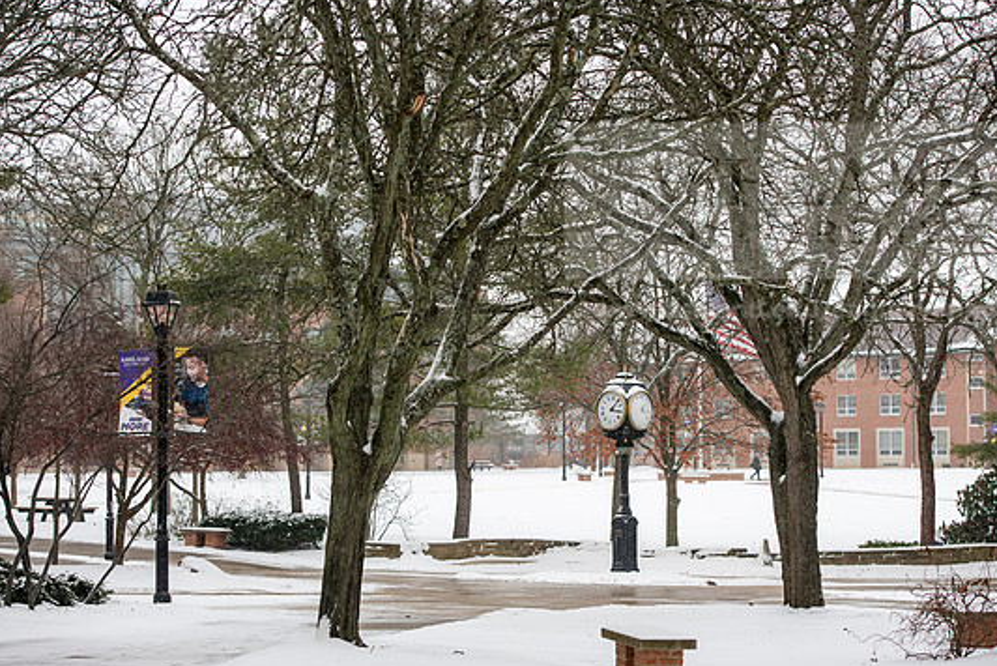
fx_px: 2411
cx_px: 509
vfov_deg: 15.7
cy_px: 349
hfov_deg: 23.4
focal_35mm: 87
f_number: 4
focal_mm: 80
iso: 400
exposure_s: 1/250
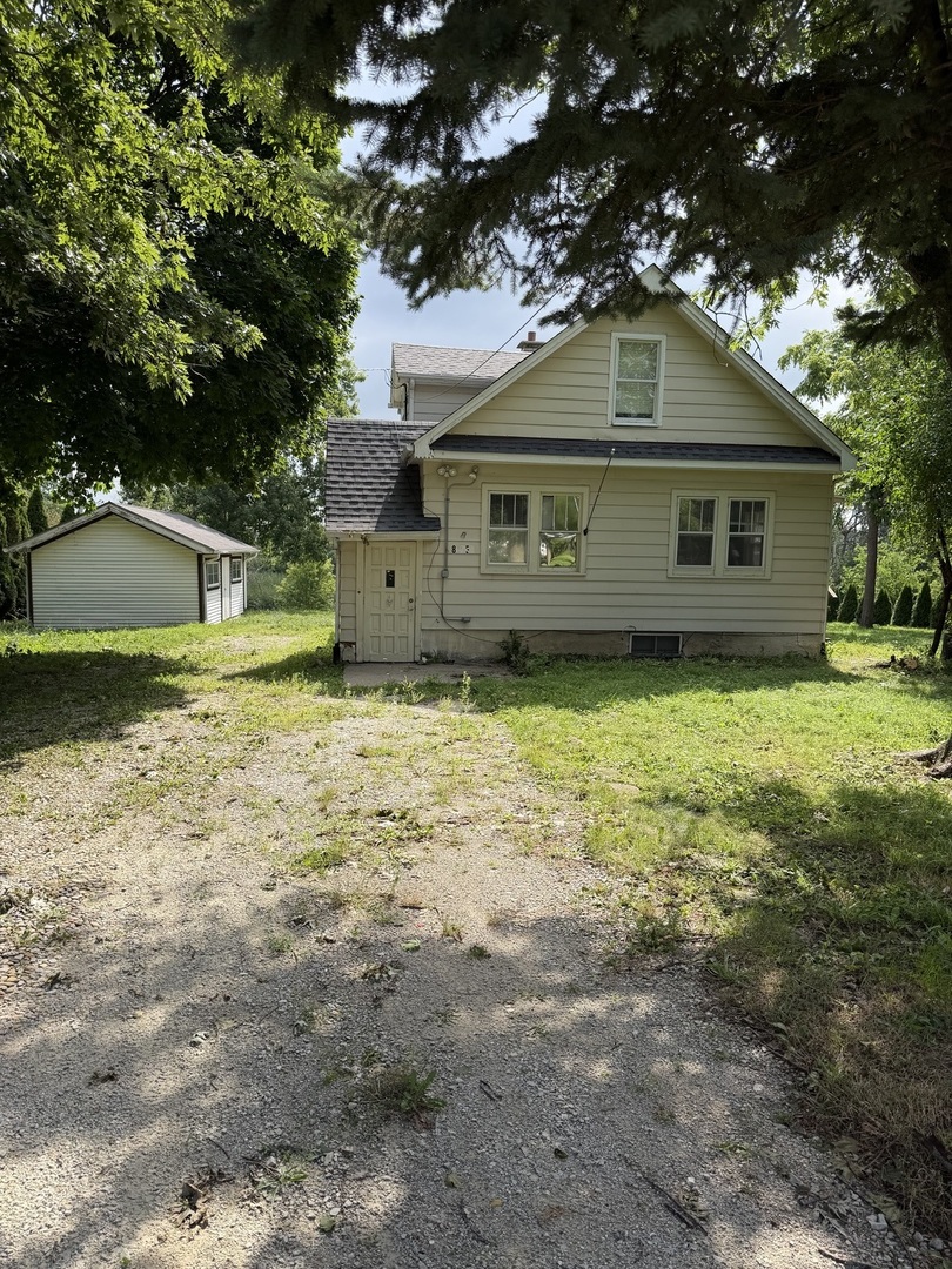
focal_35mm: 24
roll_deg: -1.0
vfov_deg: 71.6
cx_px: 476
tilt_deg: -7.5
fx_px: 880
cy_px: 634
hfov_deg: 56.8
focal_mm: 6.76
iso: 80
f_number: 1.78
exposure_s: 1/2000
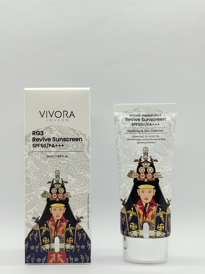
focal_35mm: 48
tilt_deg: -2.2
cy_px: 137
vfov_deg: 39.7
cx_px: 102
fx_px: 379
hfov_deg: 30.3
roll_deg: +0.1
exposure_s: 1/390
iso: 64
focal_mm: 6.76
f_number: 1.78
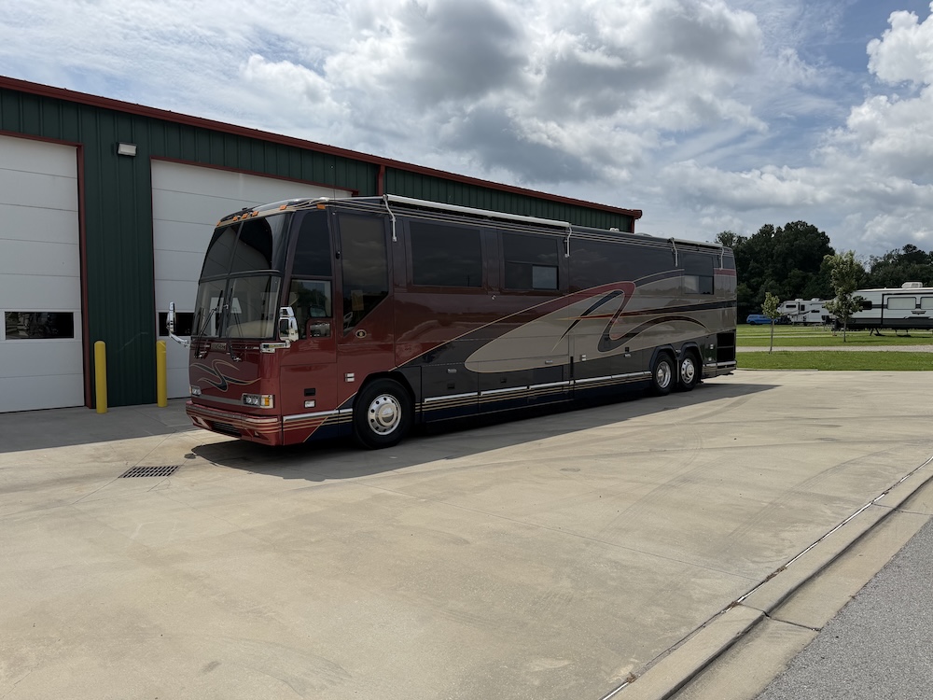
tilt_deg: -5.0
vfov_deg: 56.8
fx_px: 647
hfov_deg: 71.6
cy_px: 350
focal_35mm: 24
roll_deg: +0.3
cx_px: 466
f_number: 1.78
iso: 80
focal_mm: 6.76
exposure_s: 1/11905
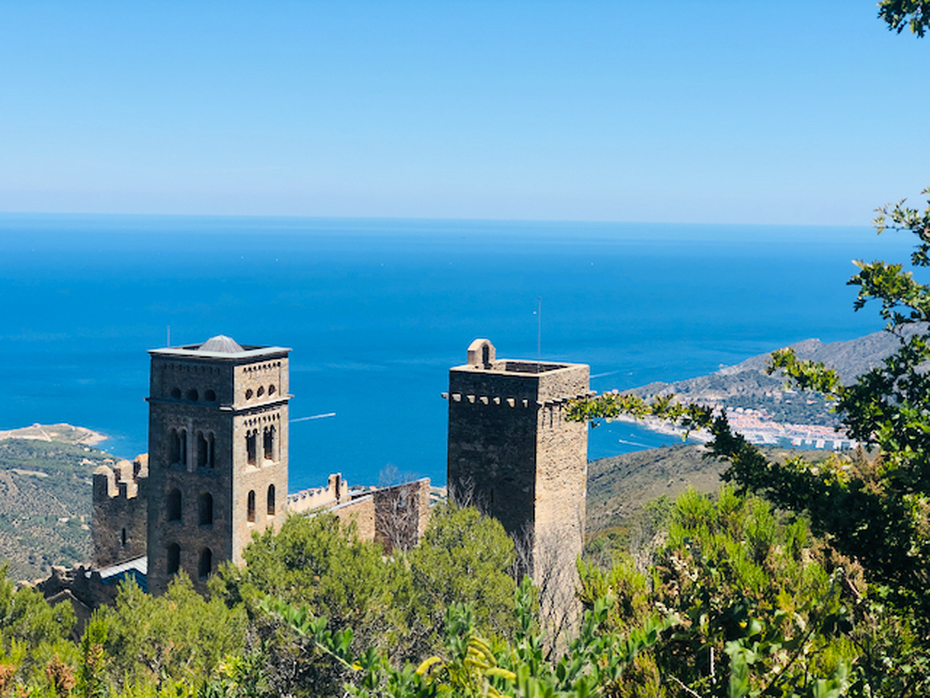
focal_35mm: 57
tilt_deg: -6.0
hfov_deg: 33.8
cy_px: 349
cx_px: 465
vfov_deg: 25.7
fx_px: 1531
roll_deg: -0.3
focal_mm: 6.6
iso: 20
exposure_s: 1/694
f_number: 2.8
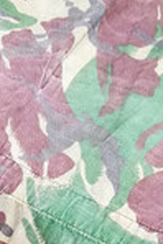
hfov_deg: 11.5
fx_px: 793
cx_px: -30
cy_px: 392
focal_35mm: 117
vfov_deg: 15.7
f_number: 2.2
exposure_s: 1/128
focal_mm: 3.83
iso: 50
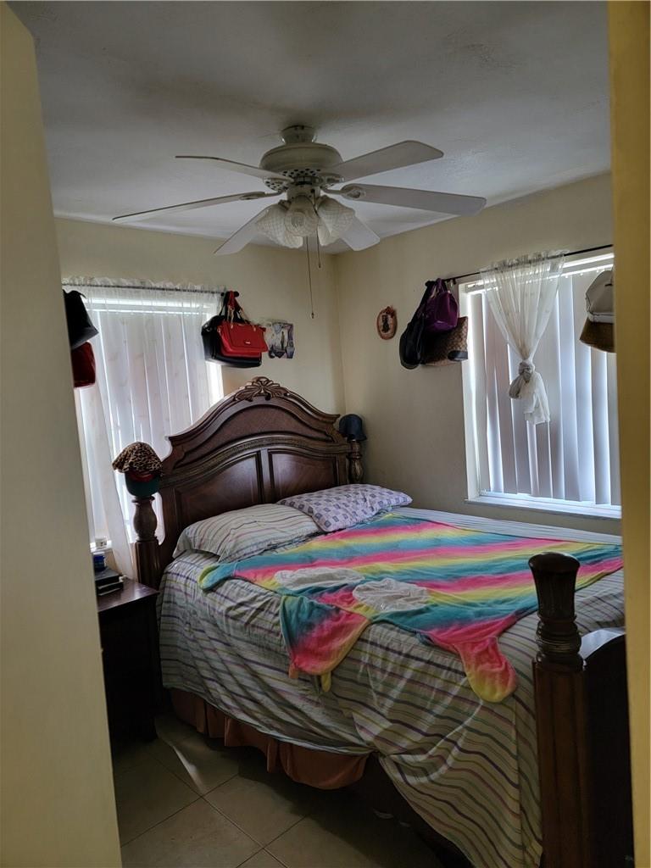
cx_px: 326
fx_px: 602
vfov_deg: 71.6
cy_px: 434
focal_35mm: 24
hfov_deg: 56.8
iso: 160
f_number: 1.8
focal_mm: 6.7
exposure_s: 1/40
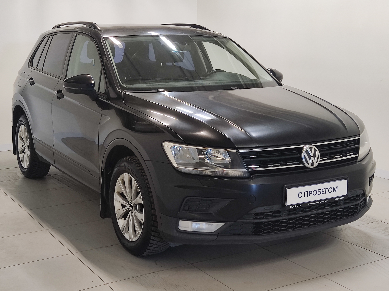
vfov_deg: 28.6
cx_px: 194
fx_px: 573
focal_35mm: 51
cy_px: 146
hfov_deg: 37.5
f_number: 1.79
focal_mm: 4.74
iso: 192
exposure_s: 1/50
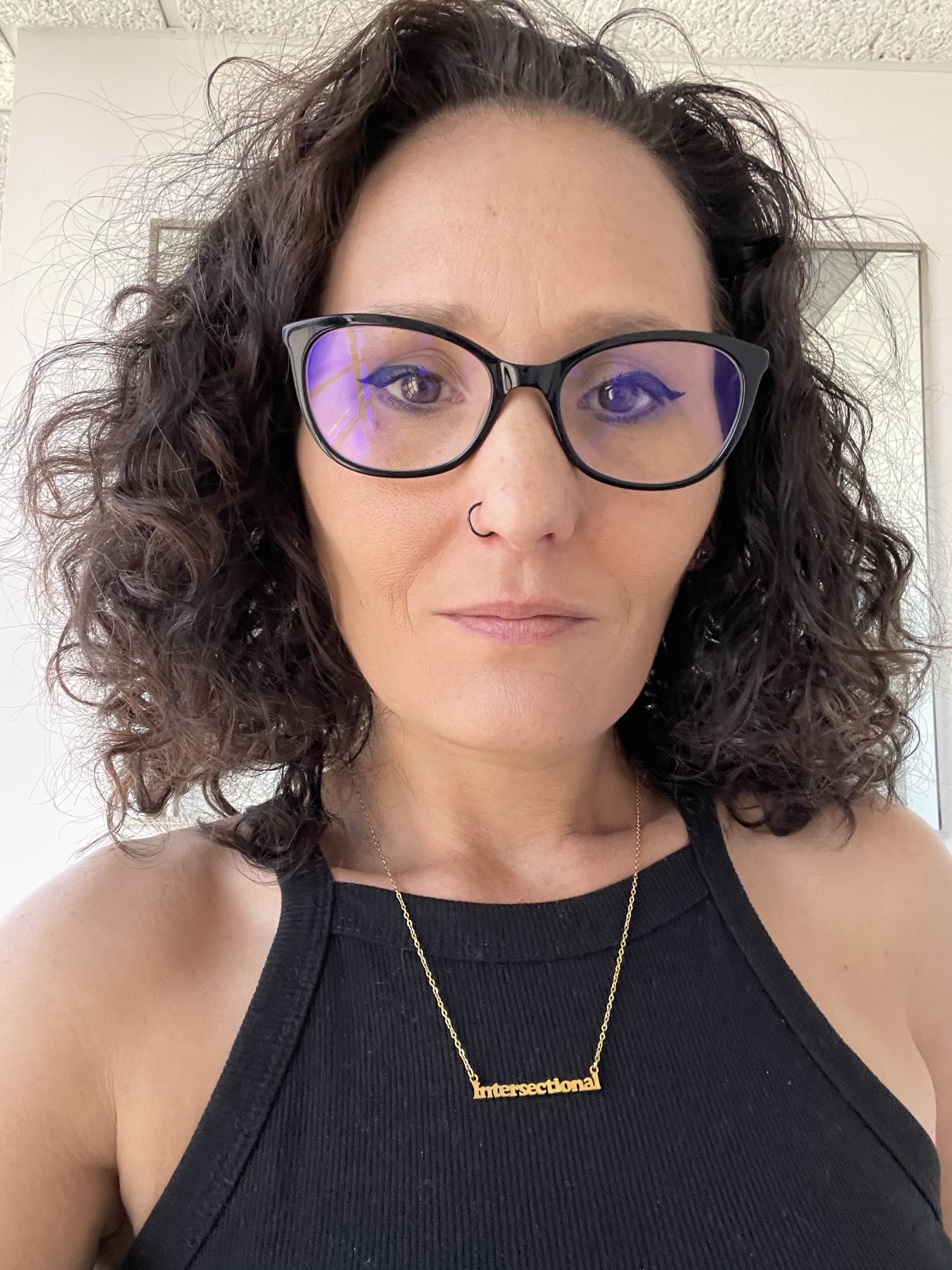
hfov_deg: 46.8
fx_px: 1100
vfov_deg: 60.0
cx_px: 476
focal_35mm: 30
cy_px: 635
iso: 320
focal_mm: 2.71
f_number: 2.2
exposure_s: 1/60
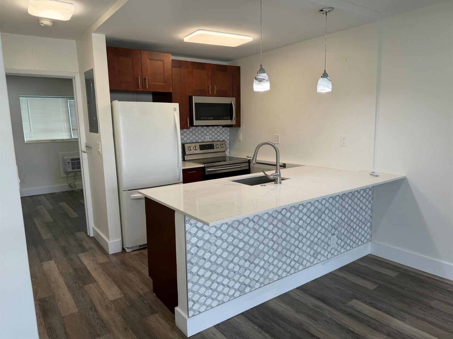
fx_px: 314
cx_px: 226
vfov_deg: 56.8
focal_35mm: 24
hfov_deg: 71.6
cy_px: 170
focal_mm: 6.76
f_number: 1.78
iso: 64
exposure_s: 1/164
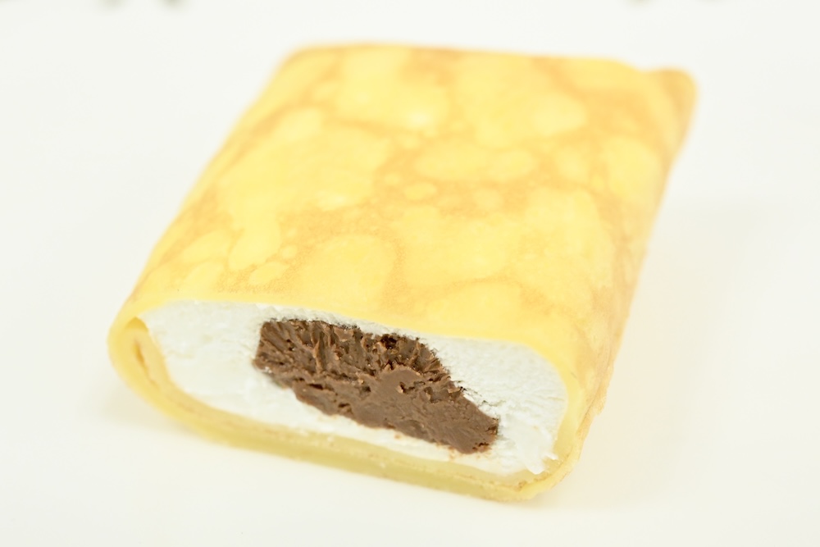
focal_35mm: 60
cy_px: 274
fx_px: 1367
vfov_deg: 22.6
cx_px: 410
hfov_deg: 33.4
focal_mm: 60
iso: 6400
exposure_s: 1/160
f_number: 10
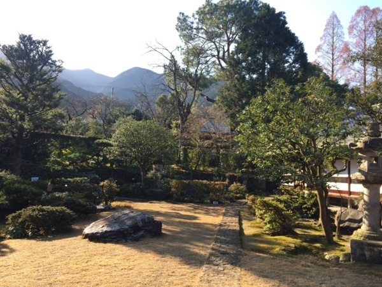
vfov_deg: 48.2
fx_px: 320
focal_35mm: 29
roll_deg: -0.4
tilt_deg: +3.1
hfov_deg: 61.7
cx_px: 191
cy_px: 144
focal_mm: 4.15
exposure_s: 1/395
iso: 32
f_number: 2.2
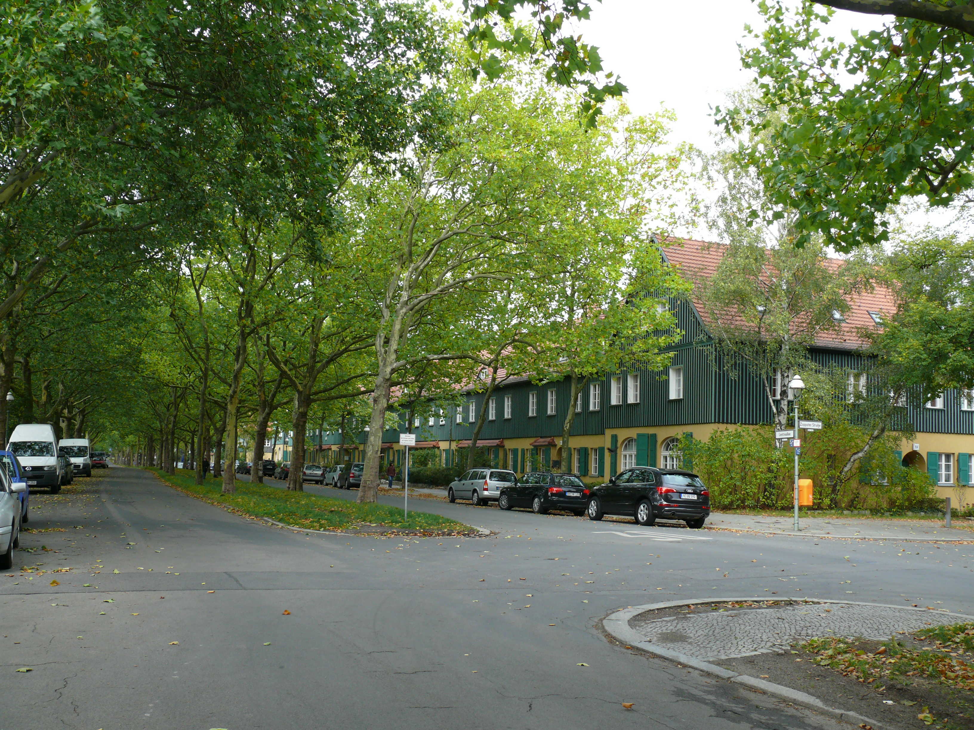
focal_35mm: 35
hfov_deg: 52.6
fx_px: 985
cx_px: 487
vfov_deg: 40.7
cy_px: 365
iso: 100
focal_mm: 7.4
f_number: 4
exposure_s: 1/100
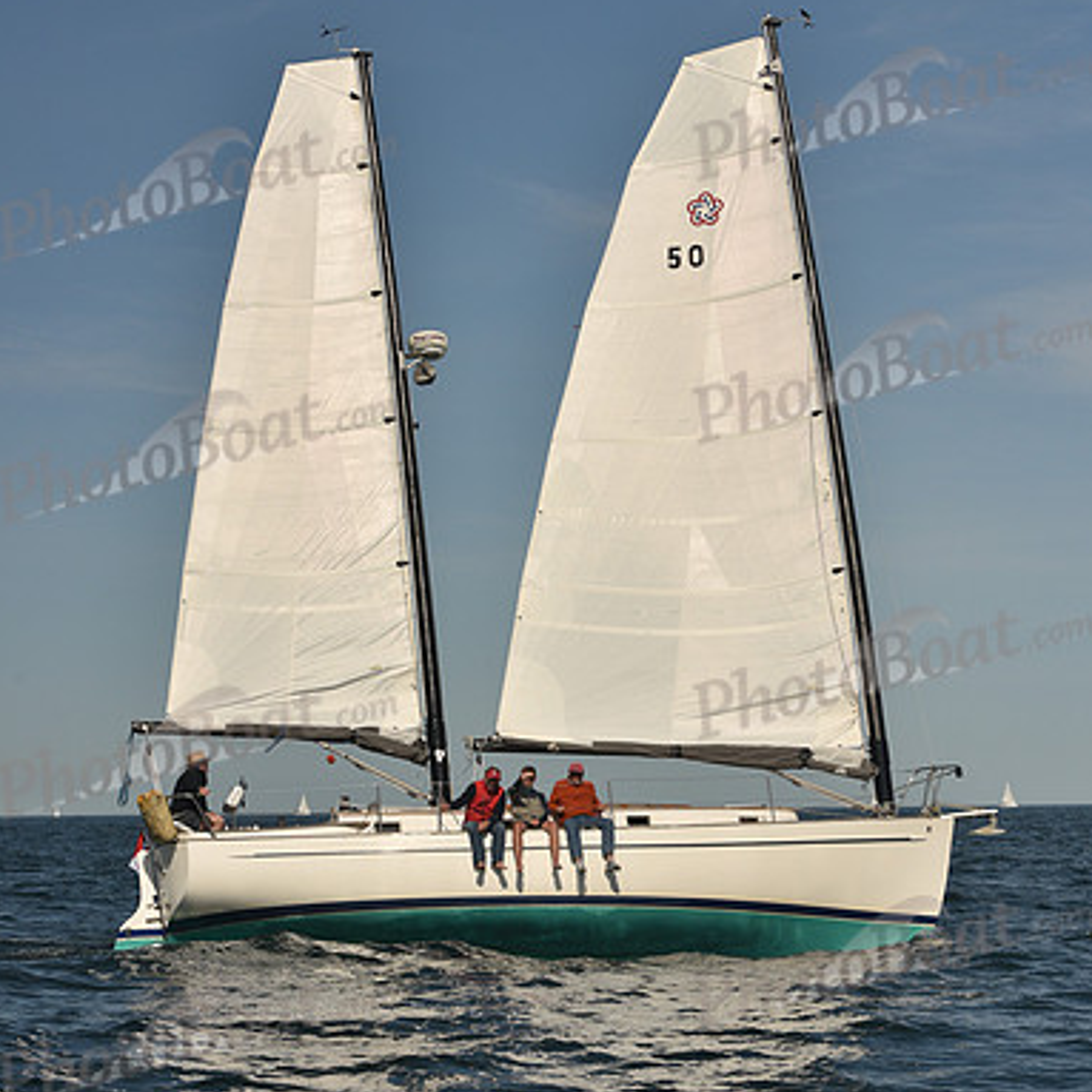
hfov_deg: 19.3
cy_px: 559
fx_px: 3212
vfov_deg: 19.3
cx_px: 546
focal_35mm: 90
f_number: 10
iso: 250
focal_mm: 70
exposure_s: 1/640
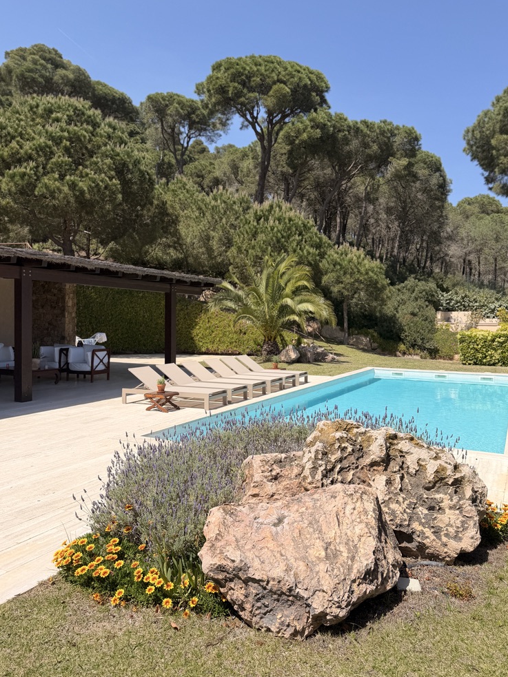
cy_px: 330
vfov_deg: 69.4
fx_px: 489
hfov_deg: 54.9
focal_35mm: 25
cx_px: 253
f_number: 1.78
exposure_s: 1/5714
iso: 80
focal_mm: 6.76
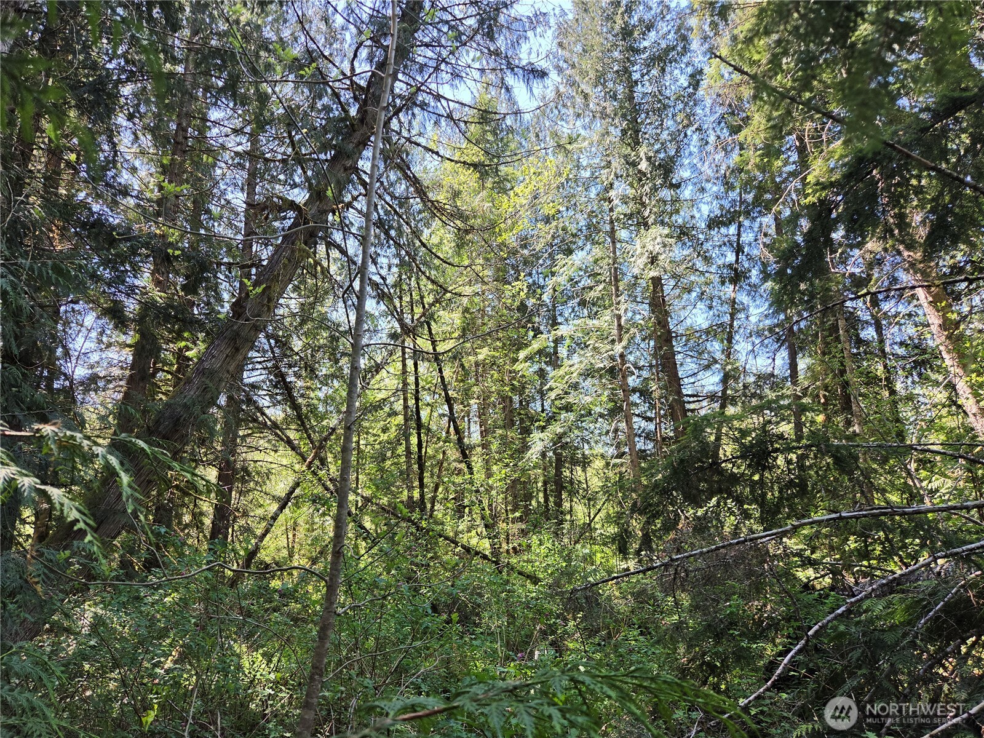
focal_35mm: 23
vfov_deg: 58.9
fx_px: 654
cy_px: 369
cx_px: 492
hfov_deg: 73.9
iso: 80
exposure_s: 1/617
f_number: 1.8
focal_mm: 5.4
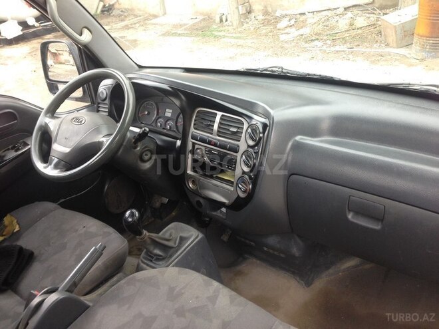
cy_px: 164
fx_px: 419
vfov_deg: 42.9
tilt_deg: -25.7
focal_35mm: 33
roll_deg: +7.0
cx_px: 220
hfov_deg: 55.4
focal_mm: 4.12
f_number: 2.4
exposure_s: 1/20
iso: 50
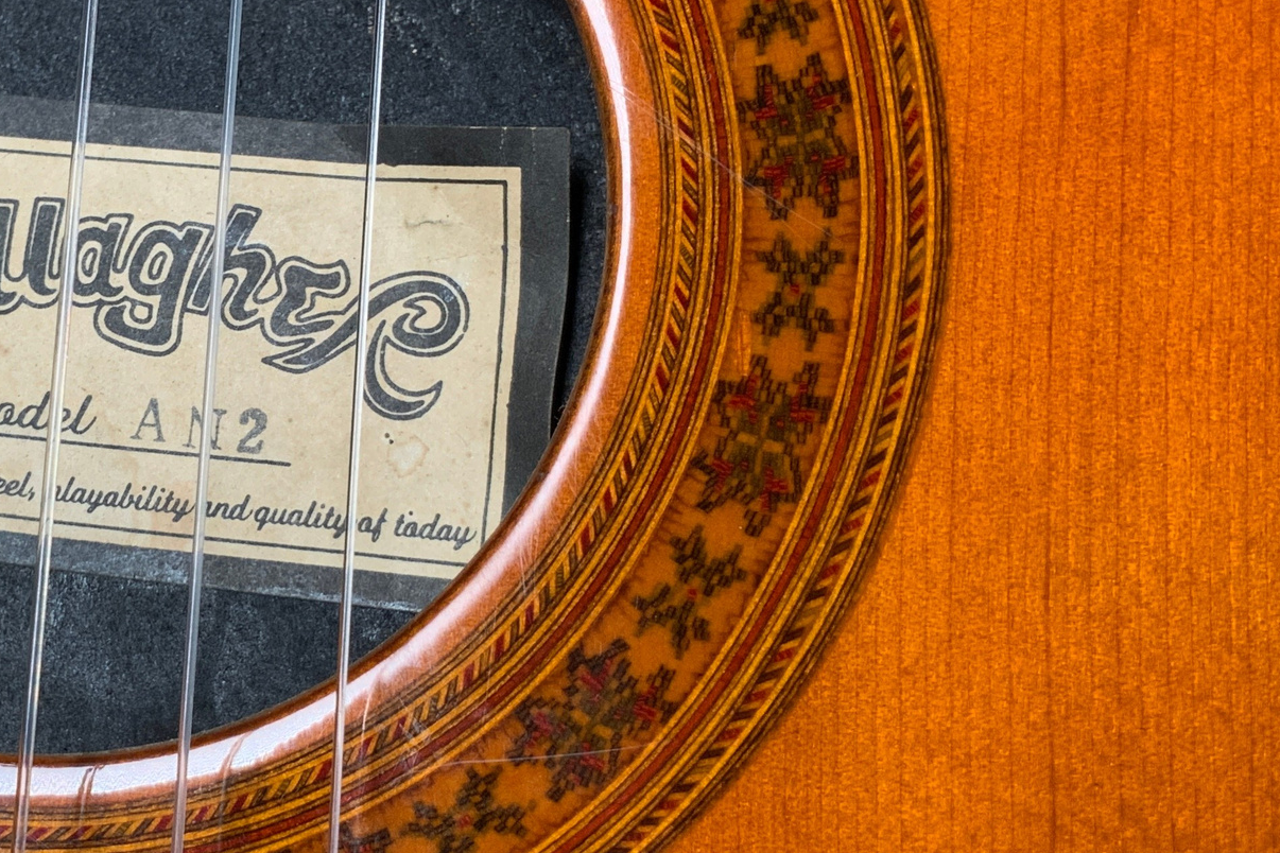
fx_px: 2275
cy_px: 422
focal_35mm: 64
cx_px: 173
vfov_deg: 21.2
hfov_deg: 30.3
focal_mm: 3
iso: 20
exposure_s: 1/104
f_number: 1.8
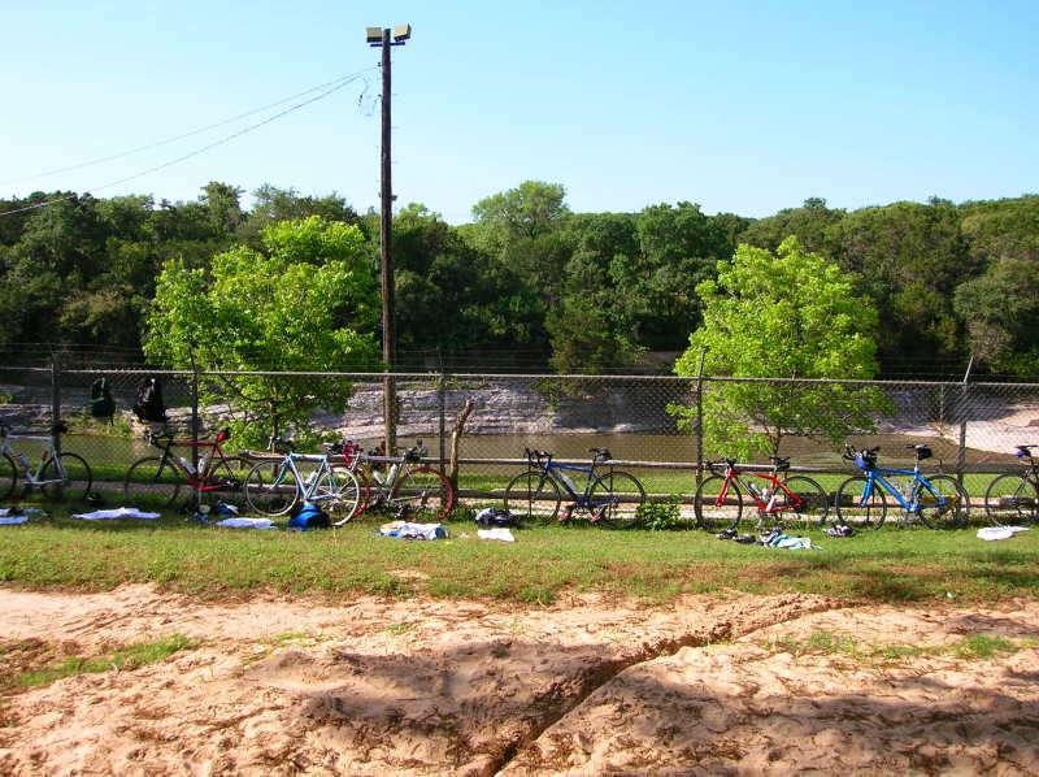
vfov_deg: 41.7
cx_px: 520
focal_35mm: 34
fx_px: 1019
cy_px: 388
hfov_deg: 54.0
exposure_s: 1/195
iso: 50
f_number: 4.9
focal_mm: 5.7
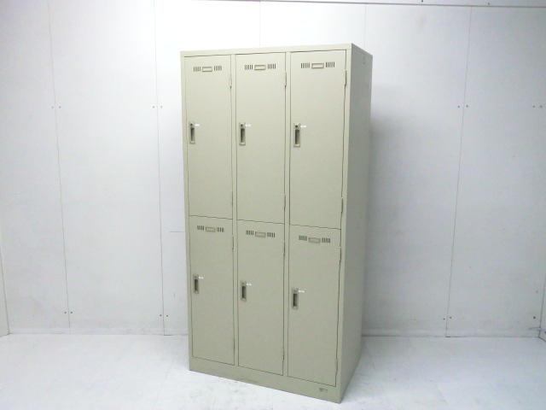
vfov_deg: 44.2
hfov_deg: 56.8
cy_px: 205
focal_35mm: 32
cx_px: 273
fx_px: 505
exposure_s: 1/60
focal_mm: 5.8
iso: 400
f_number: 3.5
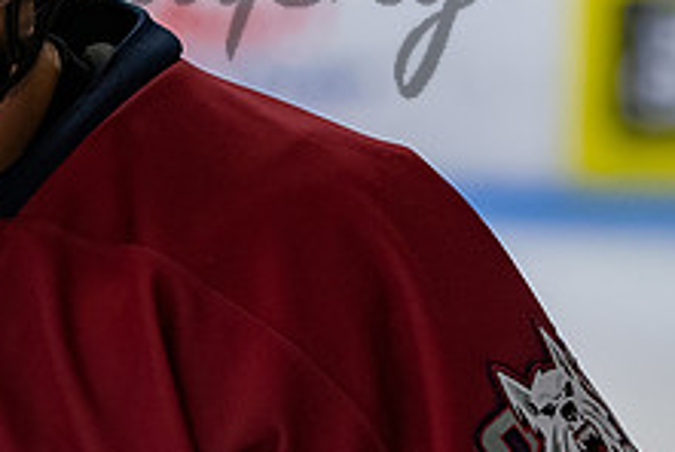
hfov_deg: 4.7
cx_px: -261
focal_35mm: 435
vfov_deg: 3.2
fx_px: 8167
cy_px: -85
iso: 2000
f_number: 3.2
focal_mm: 102
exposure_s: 1/800
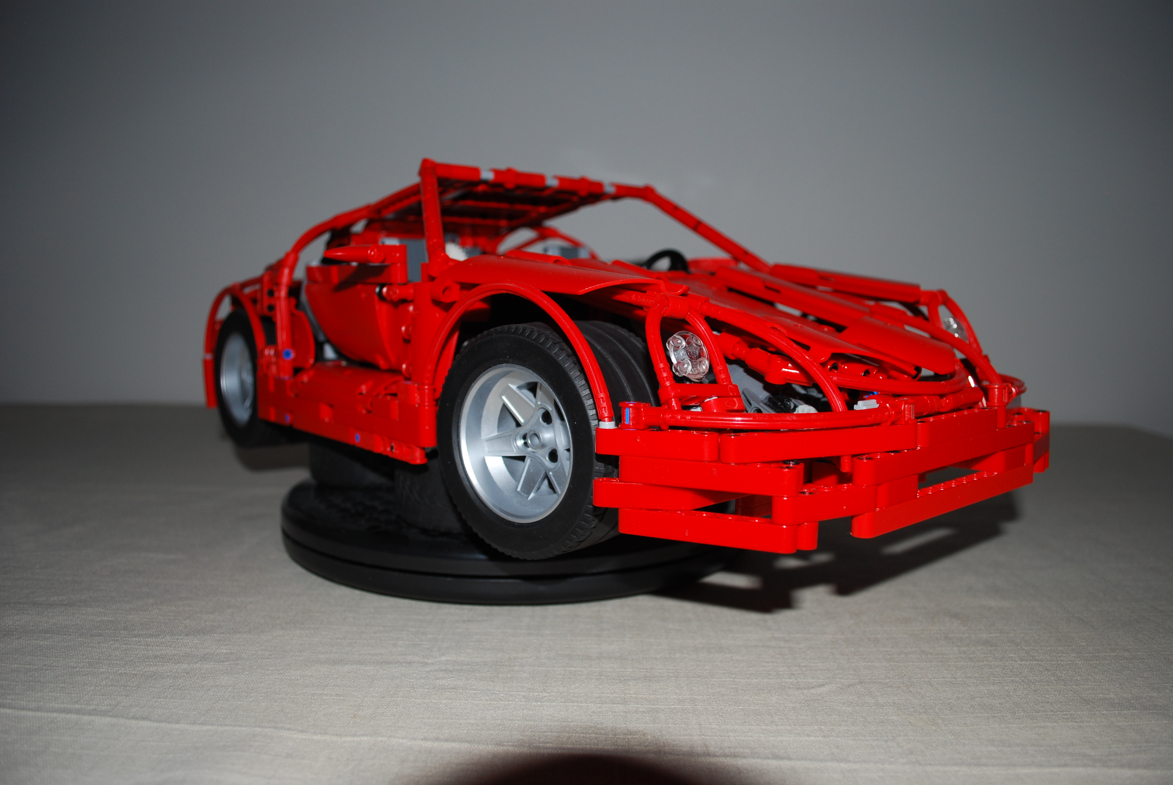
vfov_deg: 48.0
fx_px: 881
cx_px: 586
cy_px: 392
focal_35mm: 27
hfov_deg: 67.3
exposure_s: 1/60
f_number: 3.5
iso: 200
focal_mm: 18
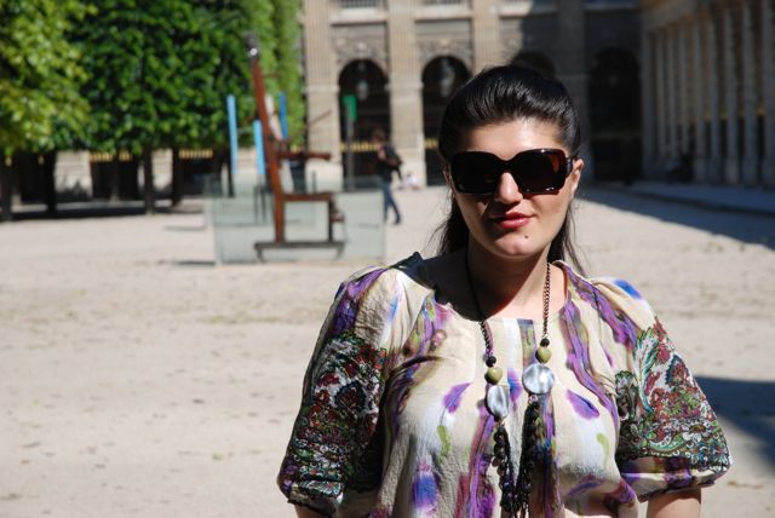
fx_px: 2262
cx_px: 388
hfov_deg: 19.4
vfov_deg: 13.1
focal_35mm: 105
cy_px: 259
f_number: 6.3
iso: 200
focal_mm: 70
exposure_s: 1/640
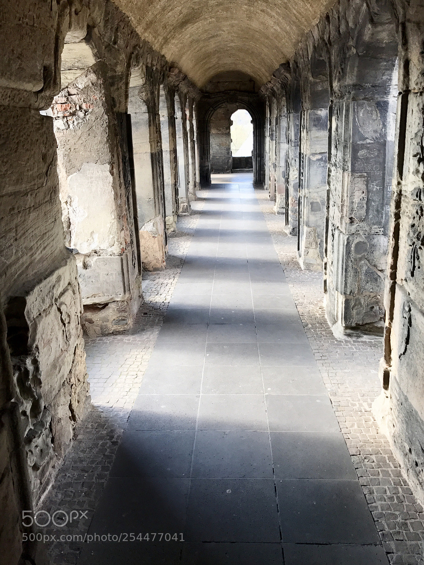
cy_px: 282
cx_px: 212
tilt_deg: -15.5
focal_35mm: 28
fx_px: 457
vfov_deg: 63.4
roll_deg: -0.5
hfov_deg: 49.7
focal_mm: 3.99
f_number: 1.8
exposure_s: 1/100
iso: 25
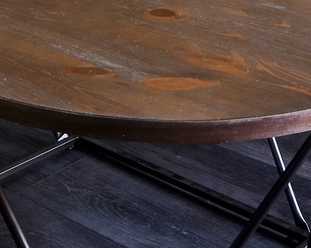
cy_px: -262
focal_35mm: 104
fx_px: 954
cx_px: 375
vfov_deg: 12.8
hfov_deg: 17.6
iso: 250
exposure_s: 1/13
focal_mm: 13
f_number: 7.1
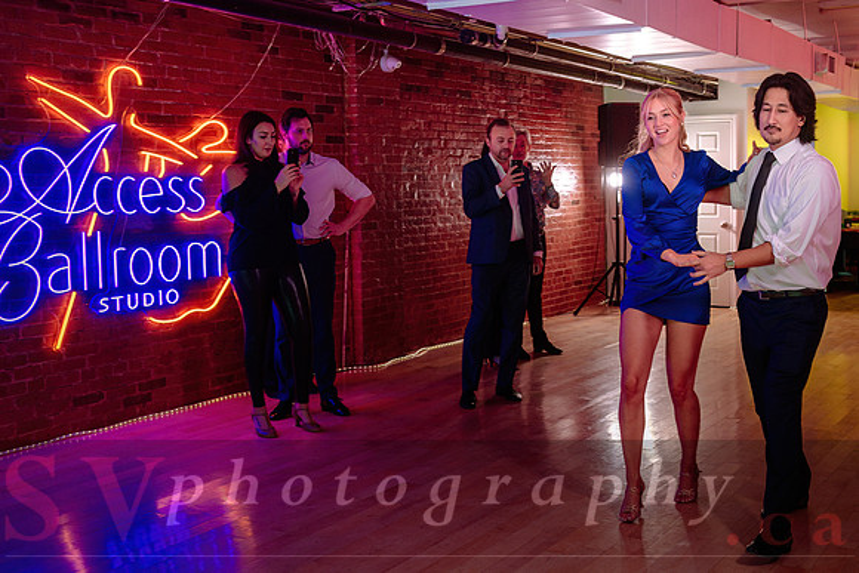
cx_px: 523
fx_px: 1027
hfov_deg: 45.1
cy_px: 242
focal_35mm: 43
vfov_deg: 31.1
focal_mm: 35
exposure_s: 1/125
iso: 1000
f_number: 3.5
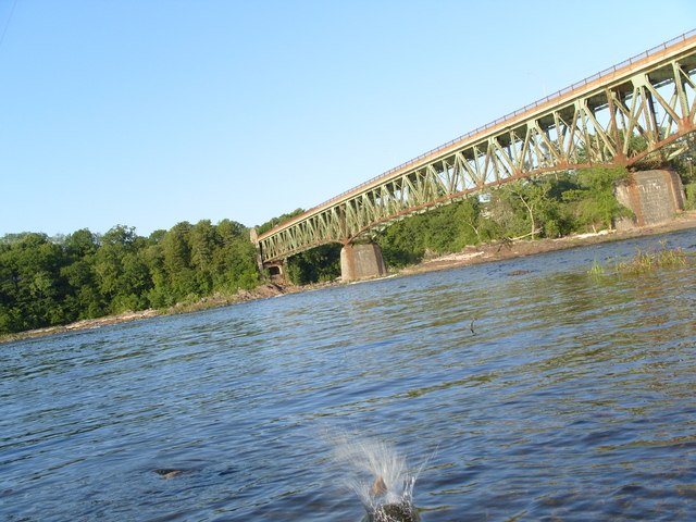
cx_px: 348
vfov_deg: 40.7
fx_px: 704
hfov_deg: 52.6
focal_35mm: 35
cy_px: 261
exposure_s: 1/350
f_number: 4.4
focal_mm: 7.8
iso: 80
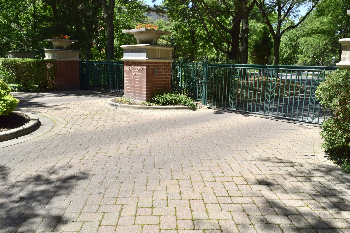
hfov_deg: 67.4
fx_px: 262
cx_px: 175
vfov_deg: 47.9
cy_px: 116
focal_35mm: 27
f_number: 11
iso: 400
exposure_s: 1/400
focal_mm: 18
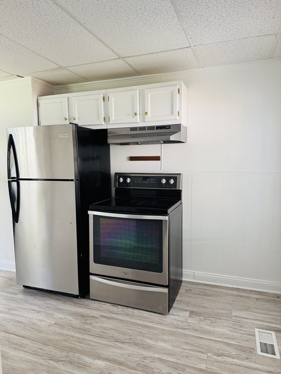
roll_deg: +1.2
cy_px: 187
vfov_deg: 71.6
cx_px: 140
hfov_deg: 56.8
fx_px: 260
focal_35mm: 24
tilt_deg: -3.6
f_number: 1.78
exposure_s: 1/121
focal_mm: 6.76
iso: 200
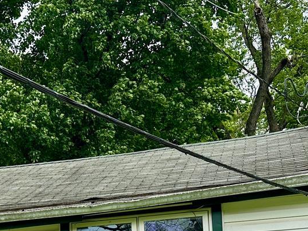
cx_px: -39
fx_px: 819
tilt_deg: +12.6
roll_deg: -1.1
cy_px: 277
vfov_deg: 15.5
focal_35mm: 92
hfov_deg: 20.2
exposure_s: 1/1144
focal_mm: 6.86
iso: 80
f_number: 1.78
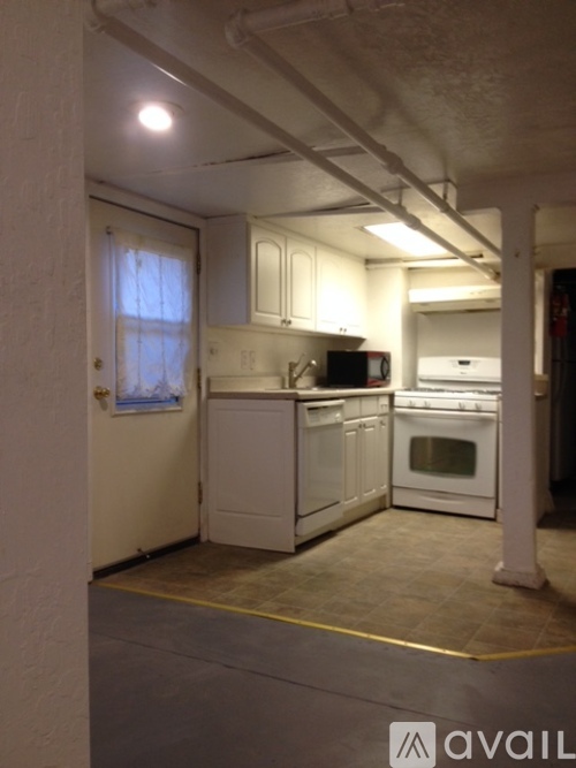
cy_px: 384
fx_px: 777
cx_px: 288
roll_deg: +1.5
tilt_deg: -3.0
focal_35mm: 35
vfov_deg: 52.6
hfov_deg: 40.7
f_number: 2.4
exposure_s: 1/20
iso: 100
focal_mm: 4.28
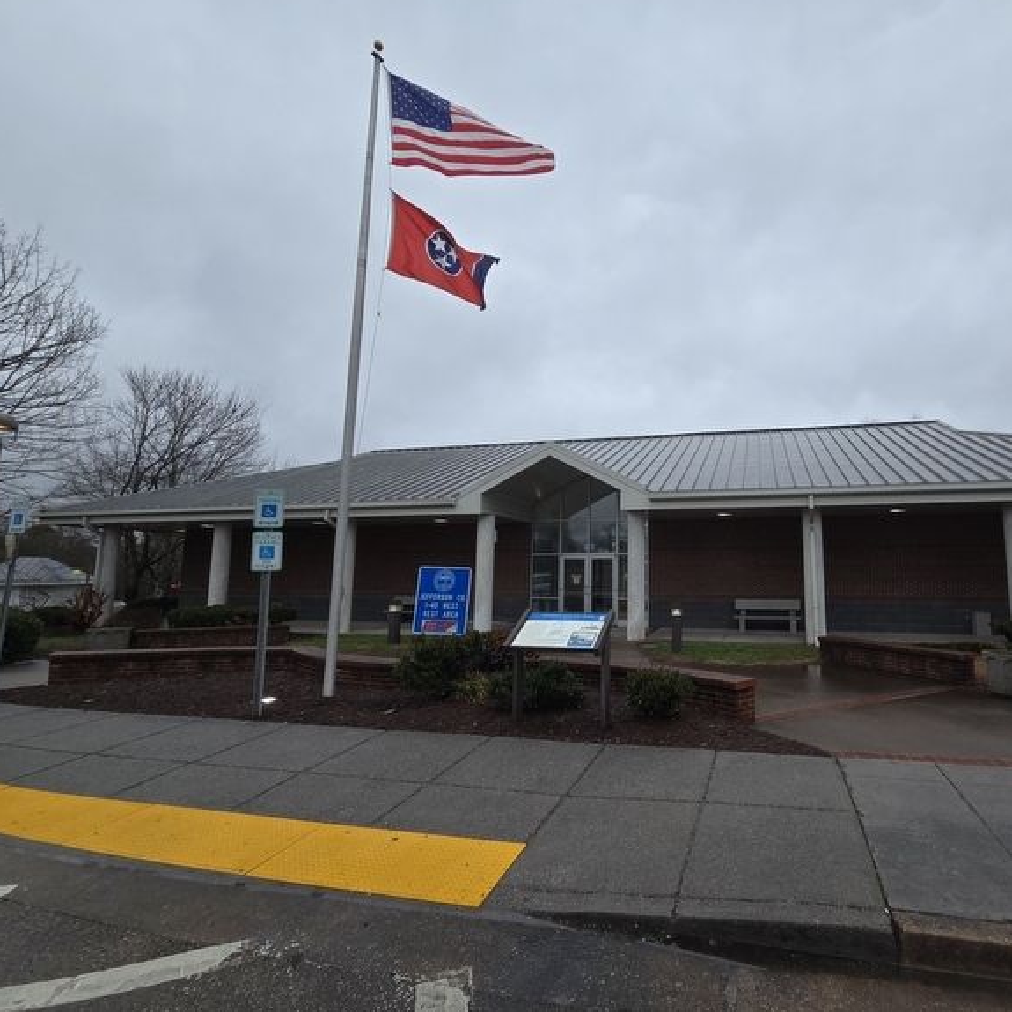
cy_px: 503
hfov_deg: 85.5
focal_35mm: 16
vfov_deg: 87.4
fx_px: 529
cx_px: 639
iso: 50
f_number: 2.2
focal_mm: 2.2
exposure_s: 1/748
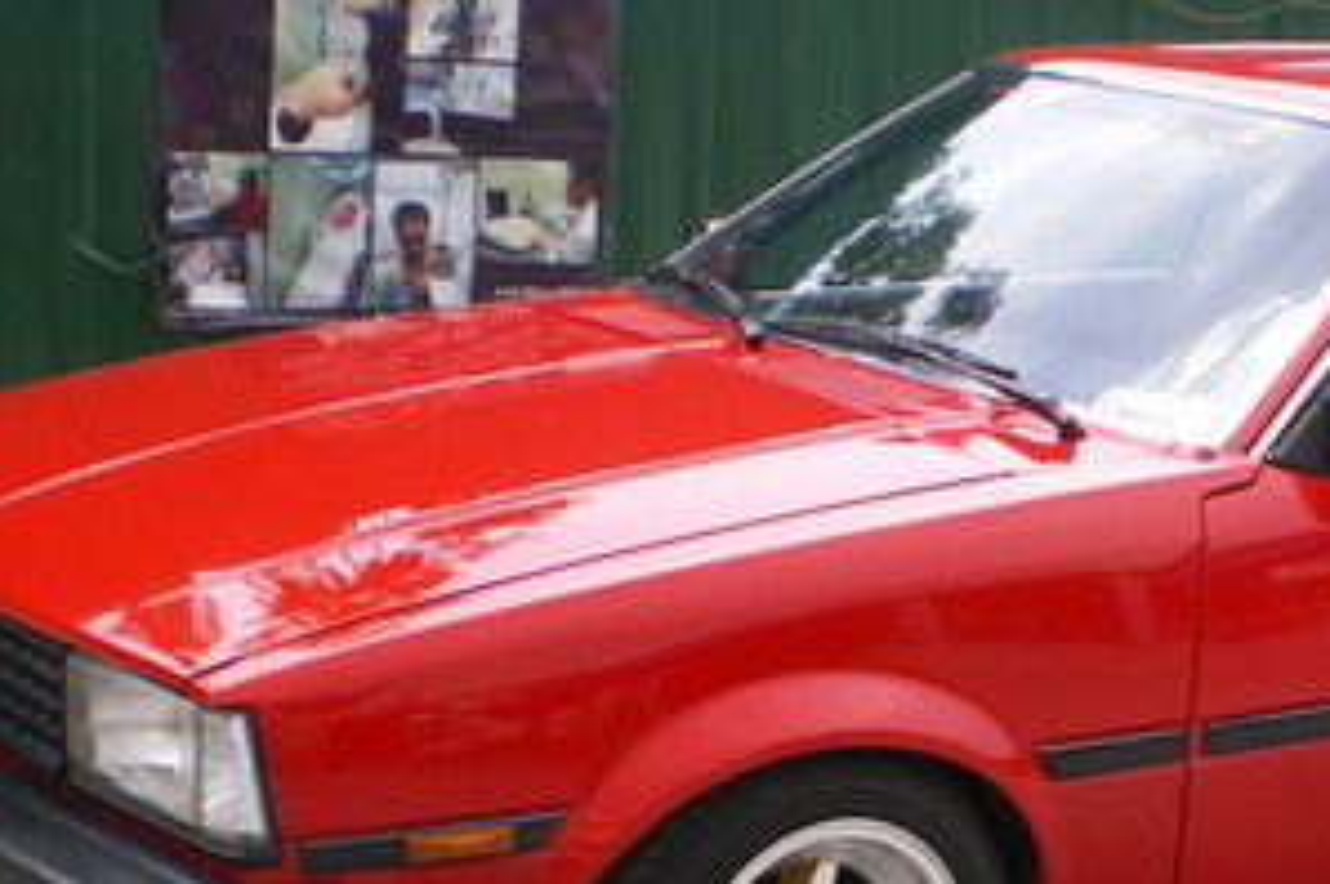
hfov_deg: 23.6
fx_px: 3137
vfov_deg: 15.9
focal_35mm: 85
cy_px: 714
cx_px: 1067
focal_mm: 6.3
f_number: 4.6
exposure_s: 1/100
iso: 64
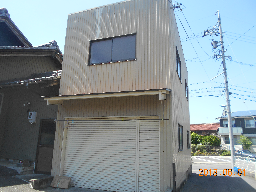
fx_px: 192
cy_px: 96
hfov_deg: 67.3
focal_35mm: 26
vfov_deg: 53.1
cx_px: 128
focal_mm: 4.6
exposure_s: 1/400
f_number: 3.2
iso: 80
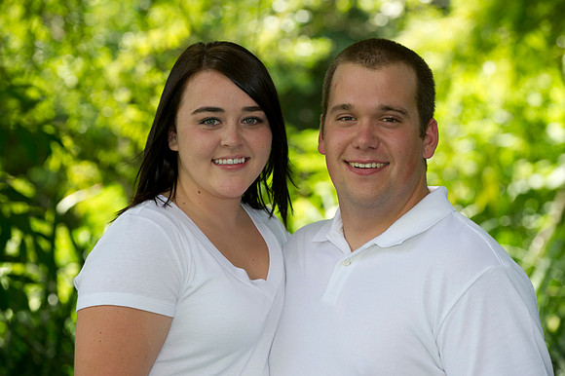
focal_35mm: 155
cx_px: 282
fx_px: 2431
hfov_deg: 13.3
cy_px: 188
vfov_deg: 8.8
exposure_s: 1/200
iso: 320
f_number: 5
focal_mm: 155
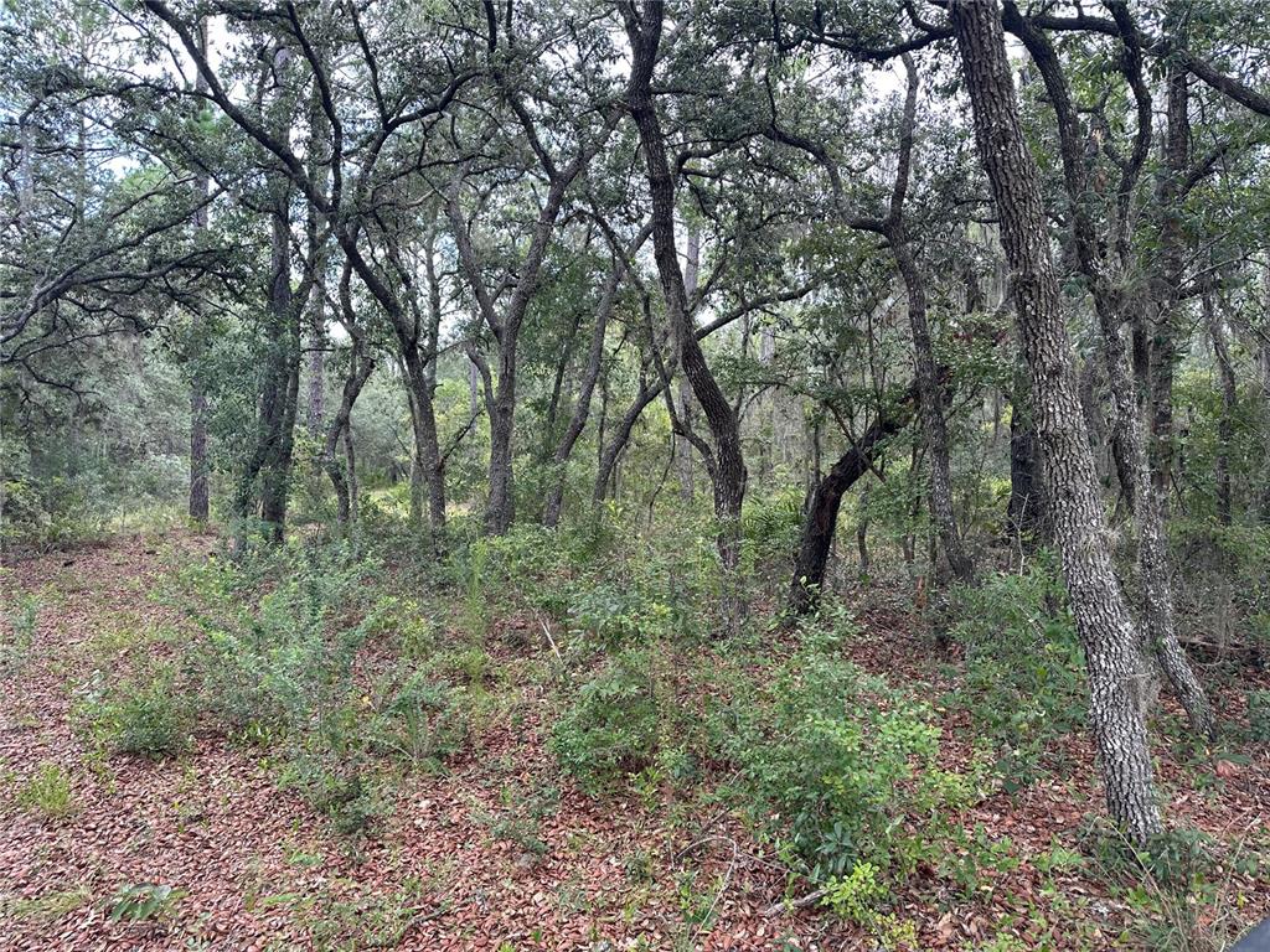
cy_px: 476
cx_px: 635
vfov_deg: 56.8
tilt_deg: +0.6
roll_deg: -1.0
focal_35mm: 24
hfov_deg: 71.6
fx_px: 881
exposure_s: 1/245
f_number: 1.78
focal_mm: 6.86
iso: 80
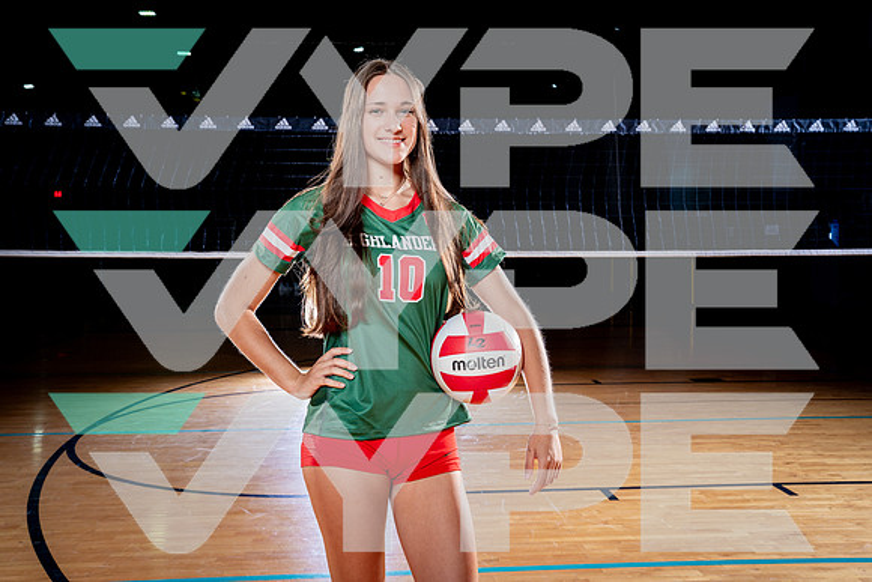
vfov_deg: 35.6
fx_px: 907
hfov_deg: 51.3
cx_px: 436
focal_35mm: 37
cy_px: 291
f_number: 8
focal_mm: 37
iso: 400
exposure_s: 1/250
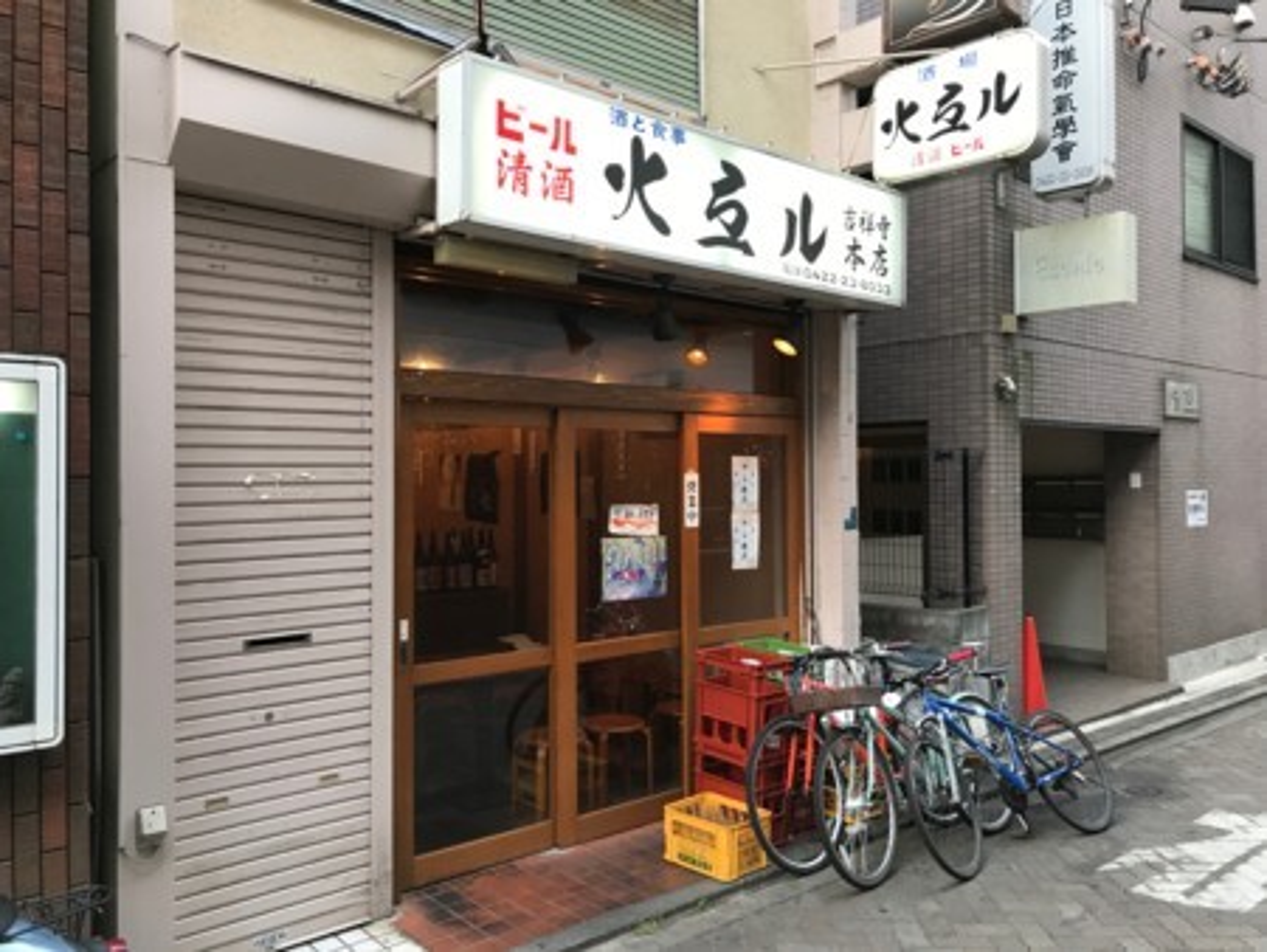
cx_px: 634
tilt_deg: +0.5
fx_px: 1025
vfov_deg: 49.8
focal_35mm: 28
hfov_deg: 63.4
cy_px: 476
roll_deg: +0.8
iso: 20
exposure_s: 1/33
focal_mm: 3.99
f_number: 1.8
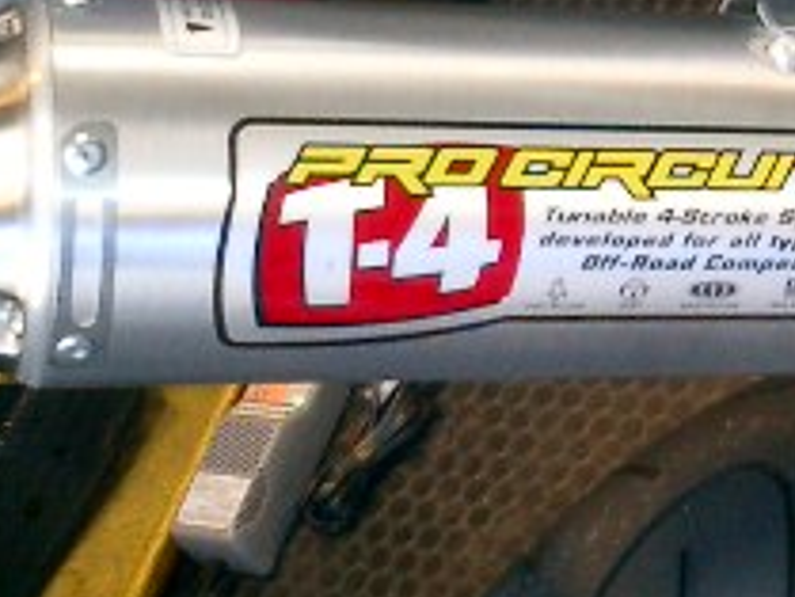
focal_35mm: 110
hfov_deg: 17.2
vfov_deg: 13.5
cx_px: 894
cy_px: 202
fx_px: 2528
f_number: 3.2
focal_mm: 7.5
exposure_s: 1/30
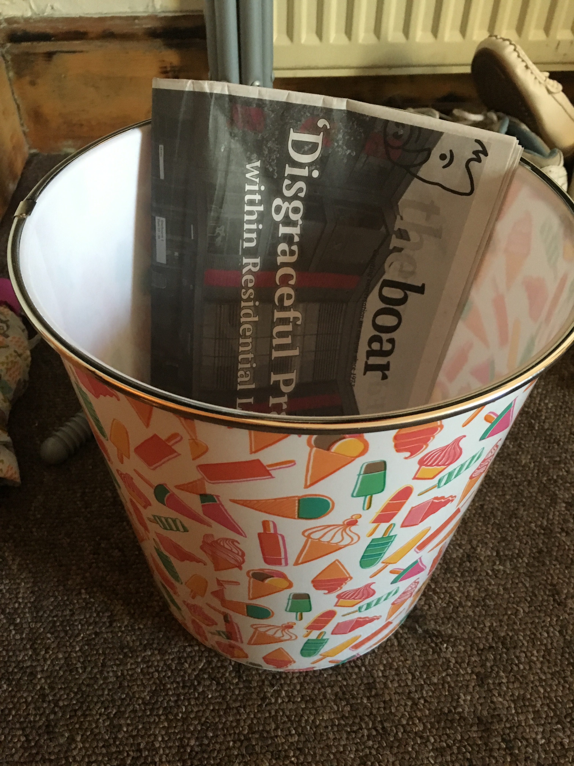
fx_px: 641
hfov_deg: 48.2
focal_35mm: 29
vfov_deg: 61.7
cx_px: 287
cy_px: 383
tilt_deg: -45.8
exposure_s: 1/17
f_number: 2.2
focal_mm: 4.15
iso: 200
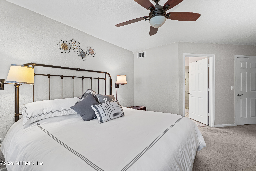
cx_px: 128
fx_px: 117
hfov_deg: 95.0
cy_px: 86
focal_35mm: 16
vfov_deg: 72.0
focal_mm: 16.5
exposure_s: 1.6
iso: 250
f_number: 9
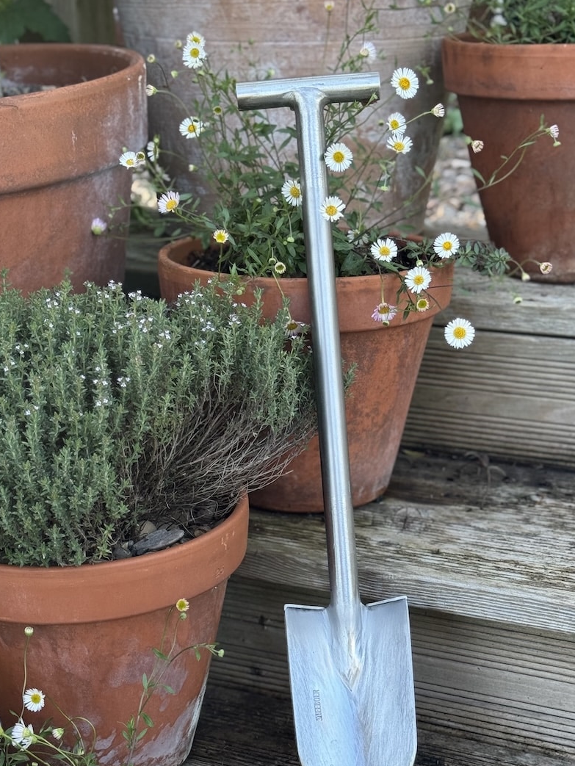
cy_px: 449
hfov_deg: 21.3
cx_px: 290
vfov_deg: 28.1
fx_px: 1527
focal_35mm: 69
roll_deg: +1.8
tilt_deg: -19.2
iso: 50
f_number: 1.78
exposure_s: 1/214
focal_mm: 6.76
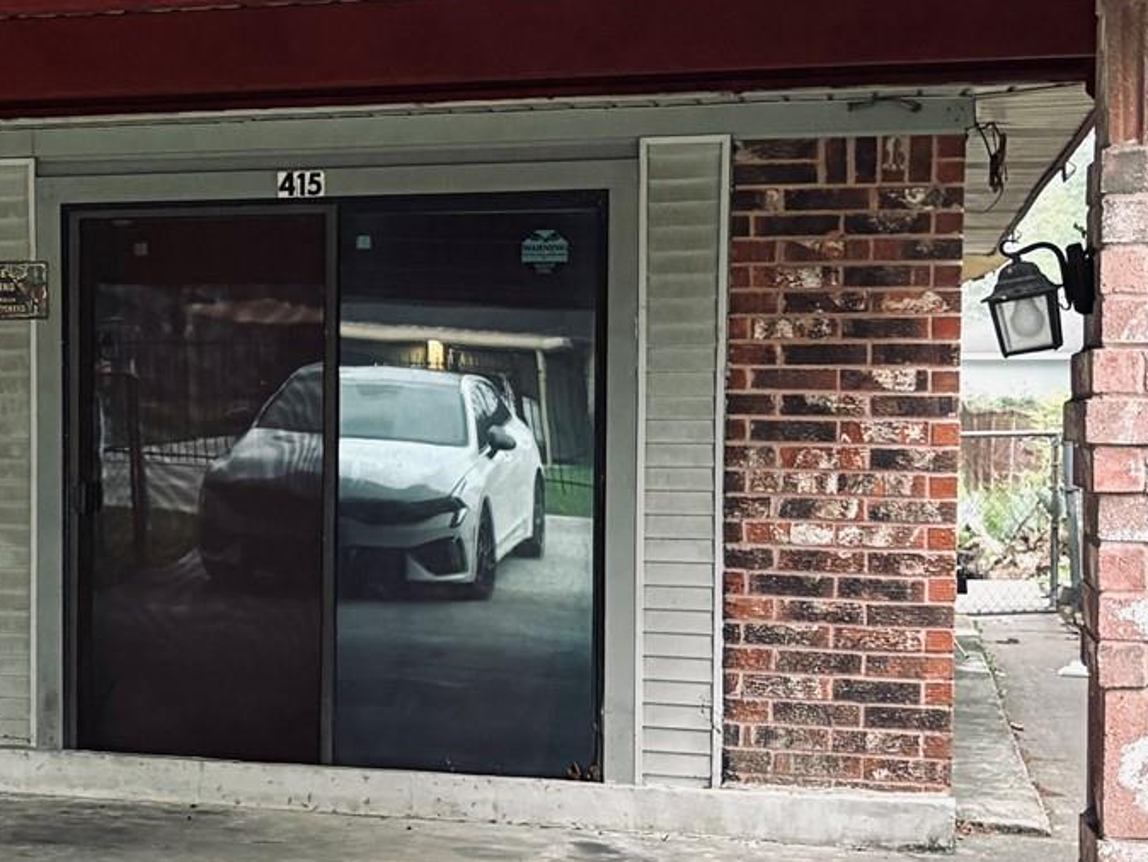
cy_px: 475
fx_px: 2621
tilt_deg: -1.1
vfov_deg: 18.7
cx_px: -39
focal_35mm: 79
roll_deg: +0.6
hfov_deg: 23.5
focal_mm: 5.96
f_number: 1.6
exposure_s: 1/53
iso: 500
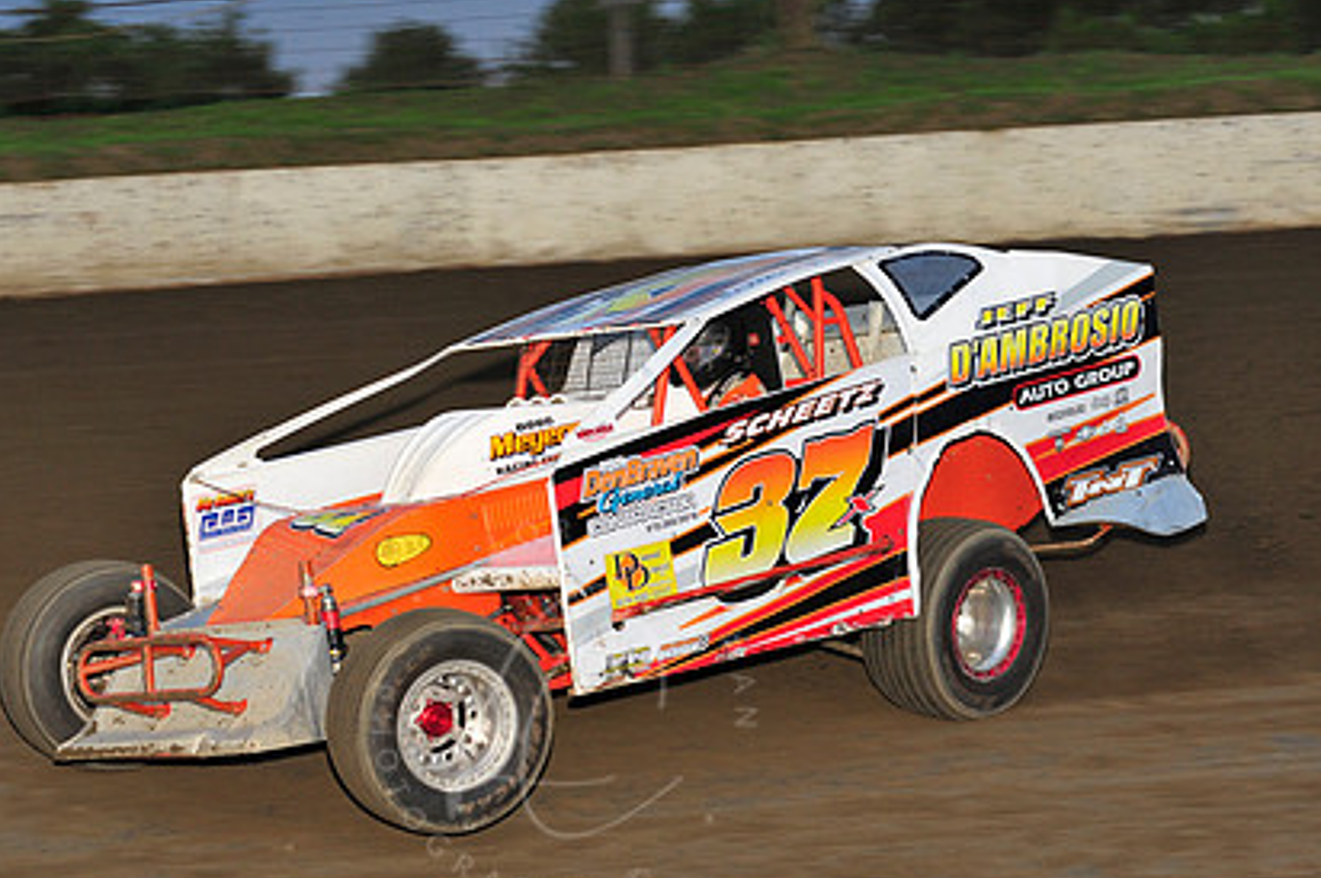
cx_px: 561
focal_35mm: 121
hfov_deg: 16.9
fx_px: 4436
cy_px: 417
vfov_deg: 11.3
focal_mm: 86
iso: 640
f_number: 6.3
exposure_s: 1/320
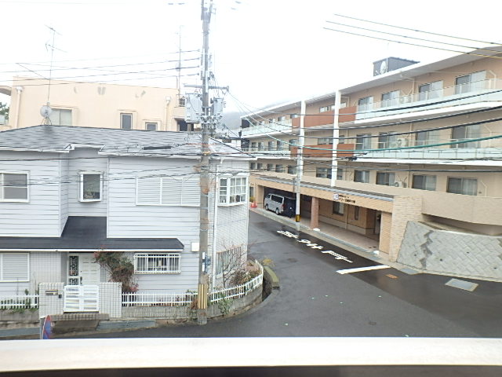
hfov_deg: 73.9
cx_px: 251
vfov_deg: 58.9
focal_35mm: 23
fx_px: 334
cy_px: 188
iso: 125
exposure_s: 1/80
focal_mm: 4
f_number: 3.8
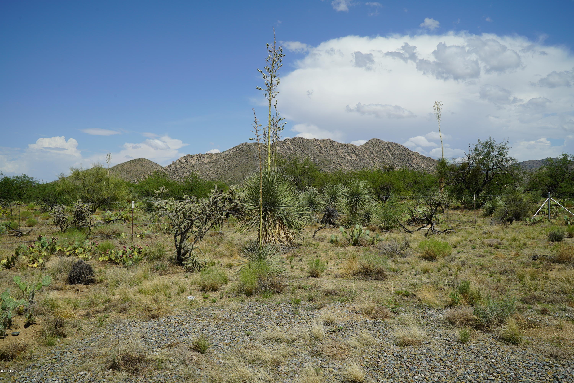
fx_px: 479
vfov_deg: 43.6
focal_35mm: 30
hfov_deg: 61.9
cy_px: 192
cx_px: 287
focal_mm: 30
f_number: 14
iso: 100
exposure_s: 1/160
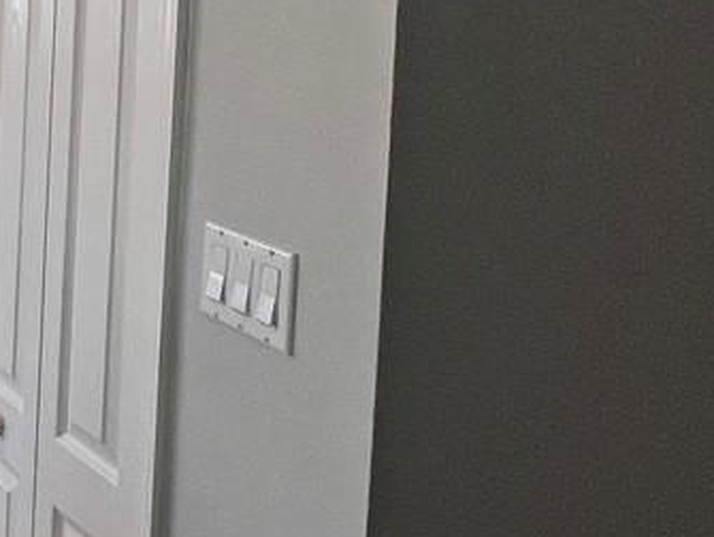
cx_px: -612
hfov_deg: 20.5
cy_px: -2
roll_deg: -0.7
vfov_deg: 22.7
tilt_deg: -3.1
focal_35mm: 62
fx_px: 1280
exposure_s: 1/120
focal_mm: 1.57
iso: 64
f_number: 1.8
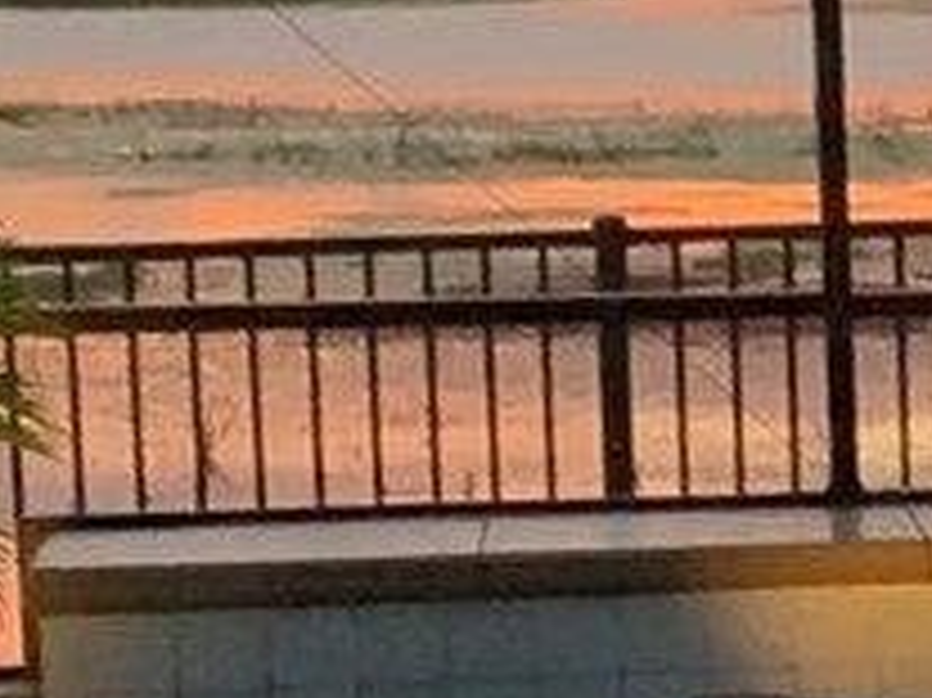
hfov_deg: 8.3
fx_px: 5409
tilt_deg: -7.8
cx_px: 2828
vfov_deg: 7.4
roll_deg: +0.2
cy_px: 648
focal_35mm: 201
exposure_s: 1/57
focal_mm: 4.25
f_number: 1.8
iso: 400
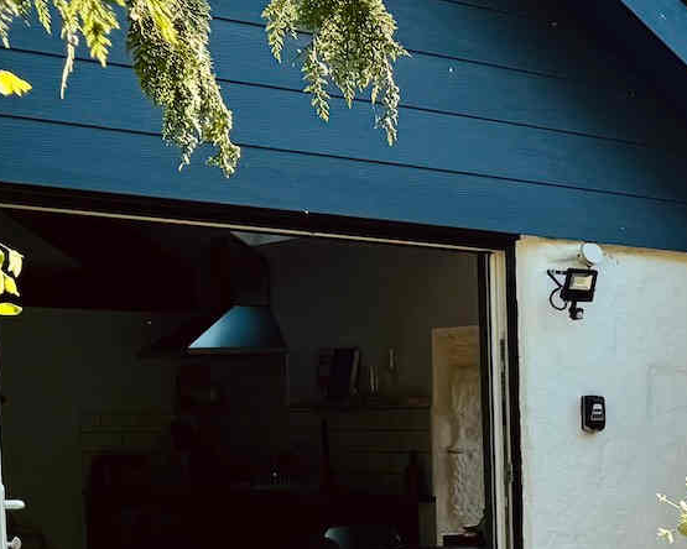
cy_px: 584
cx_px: 963
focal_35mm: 81
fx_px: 1647
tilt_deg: -4.7
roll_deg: +0.1
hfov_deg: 20.8
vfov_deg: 18.3
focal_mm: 6.76
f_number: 1.78
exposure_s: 1/1131
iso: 80
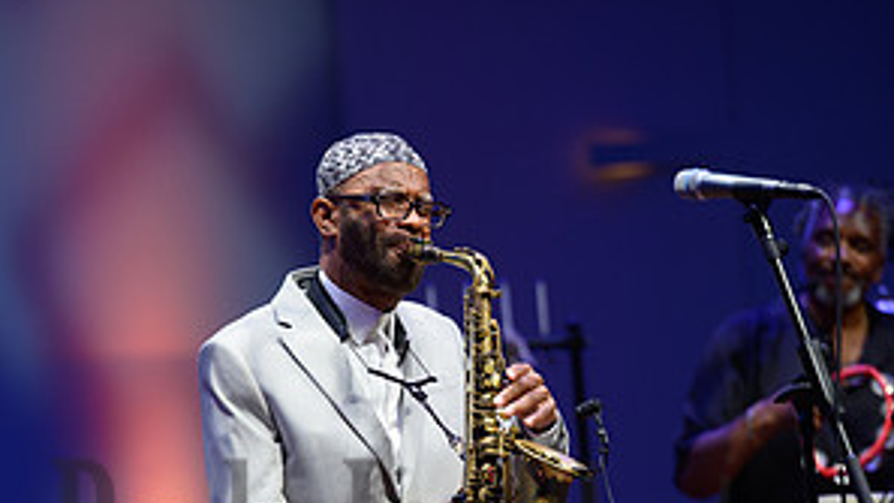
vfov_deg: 5.7
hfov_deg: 10.1
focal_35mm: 214
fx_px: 5072
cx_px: 449
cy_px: 563
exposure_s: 1/400
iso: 800
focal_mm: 135
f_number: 2.8
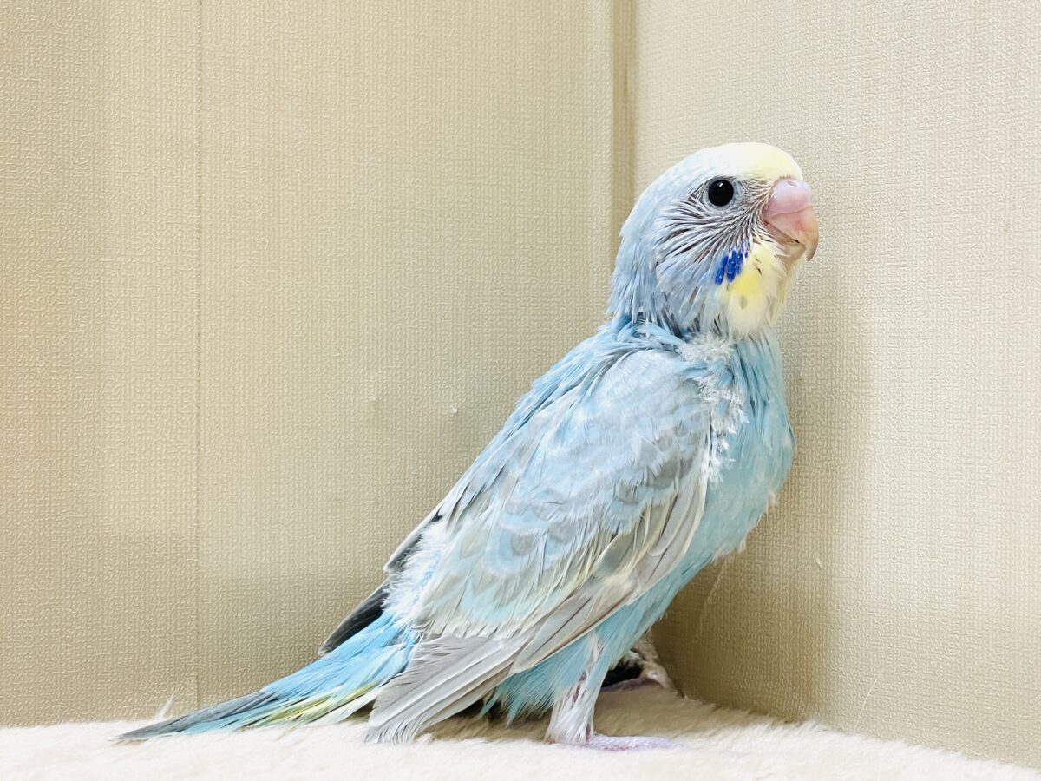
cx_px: 520
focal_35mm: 52
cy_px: 390
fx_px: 1564
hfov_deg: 36.8
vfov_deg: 28.0
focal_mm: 6
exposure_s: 1/116
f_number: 2
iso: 160
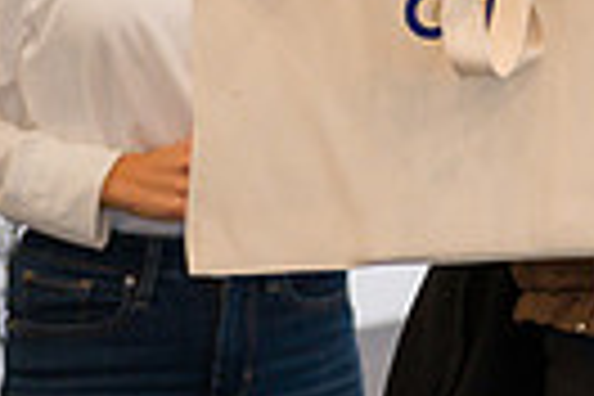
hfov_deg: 8.7
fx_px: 3778
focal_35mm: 229
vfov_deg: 5.9
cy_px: -378
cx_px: 940
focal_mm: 52
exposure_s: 1/200
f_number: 3.5
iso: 1600
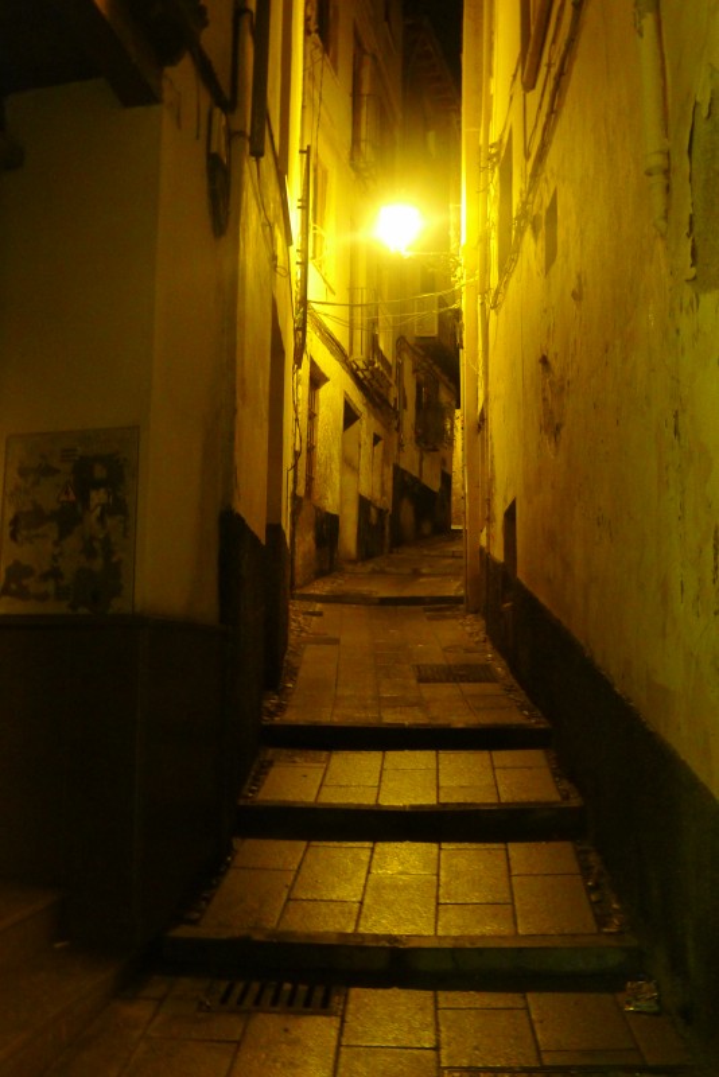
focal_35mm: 37
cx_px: 360
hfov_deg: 36.0
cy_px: 538
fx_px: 1107
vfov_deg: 51.9
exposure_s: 1/25
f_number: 2.4
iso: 800
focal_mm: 7.9
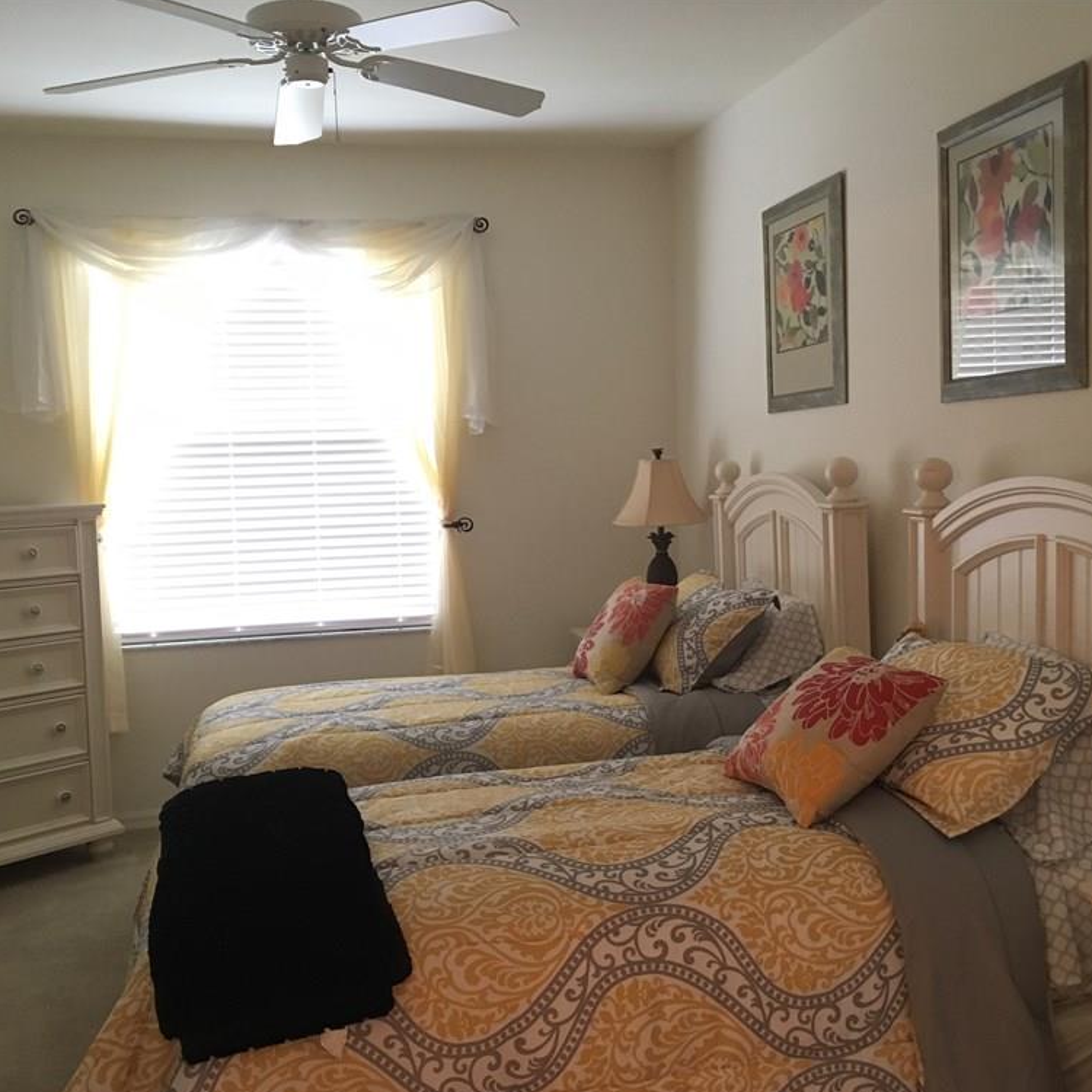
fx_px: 1249
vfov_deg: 47.2
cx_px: 555
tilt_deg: -5.3
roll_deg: +2.3
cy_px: 555
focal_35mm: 35
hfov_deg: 47.2
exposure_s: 1/30
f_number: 2.2
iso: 160
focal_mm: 4.15
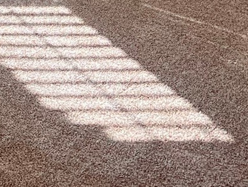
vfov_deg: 9.7
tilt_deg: -7.4
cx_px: -229
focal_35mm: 134
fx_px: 960
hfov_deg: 13.0
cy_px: -273
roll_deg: +0.7
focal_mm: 5.7
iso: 50
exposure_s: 1/235
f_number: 1.5
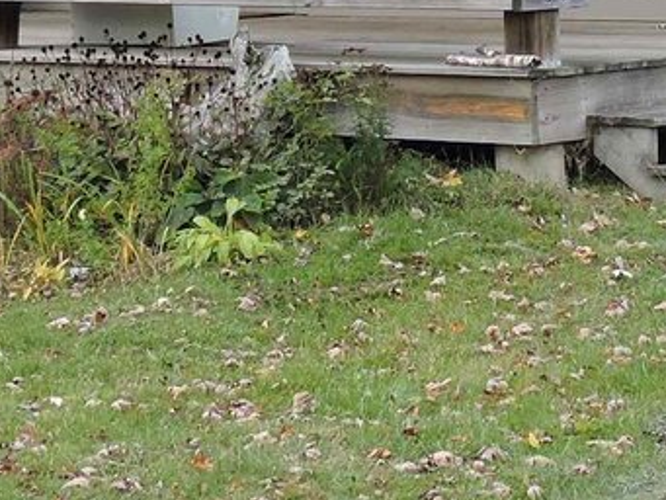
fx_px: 3156
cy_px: -262
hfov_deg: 12.0
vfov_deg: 8.8
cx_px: 482
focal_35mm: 164
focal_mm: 6.3
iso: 100
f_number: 3.8
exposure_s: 1/160
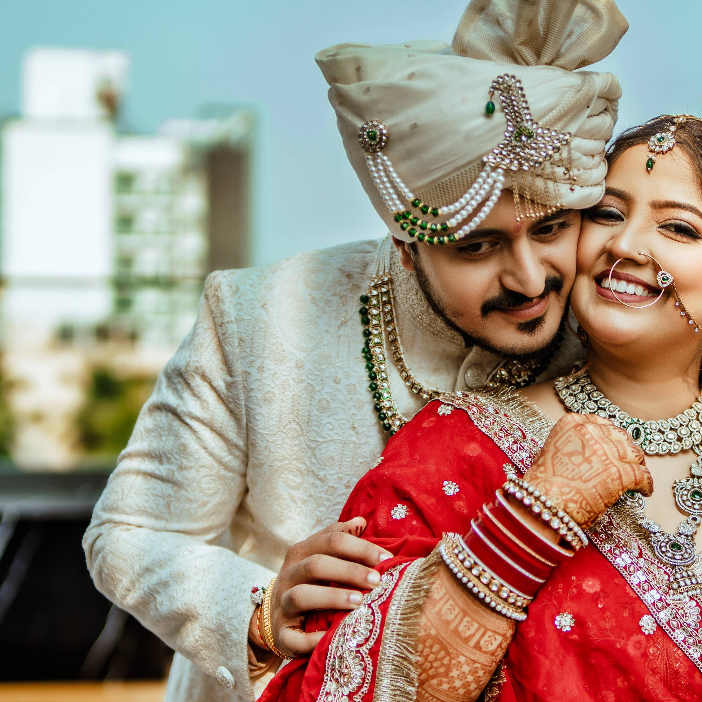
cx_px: 483
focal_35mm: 74
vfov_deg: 23.2
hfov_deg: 23.2
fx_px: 1698
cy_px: 489
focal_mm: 35
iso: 100
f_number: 1.4
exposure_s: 1/1250
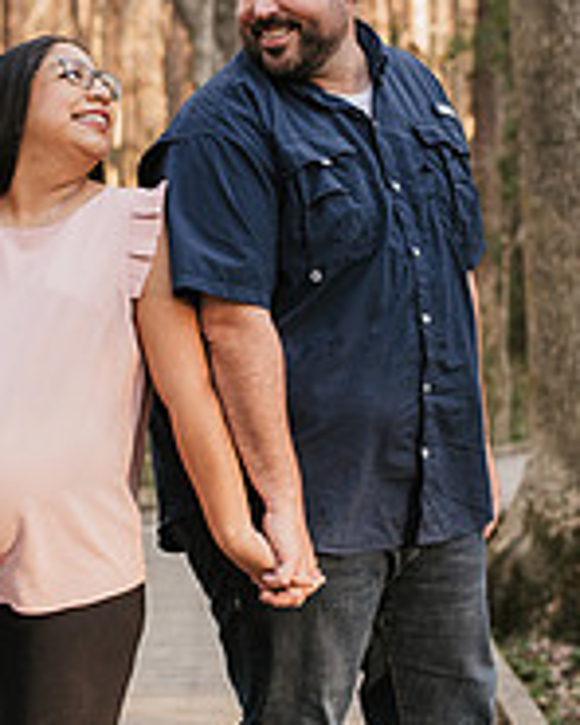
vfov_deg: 16.9
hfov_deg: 13.5
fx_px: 2446
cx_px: 200
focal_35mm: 114
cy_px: 337
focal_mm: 50
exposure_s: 1/250
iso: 400
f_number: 2.8
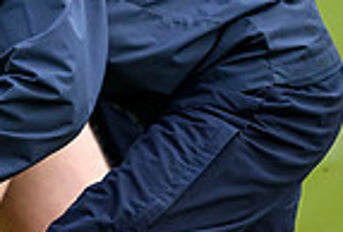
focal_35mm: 2085
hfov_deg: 1.0
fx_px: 19971
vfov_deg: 0.7
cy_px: -25
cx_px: -180
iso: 2000
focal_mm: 400
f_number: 3.5
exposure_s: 1/2000
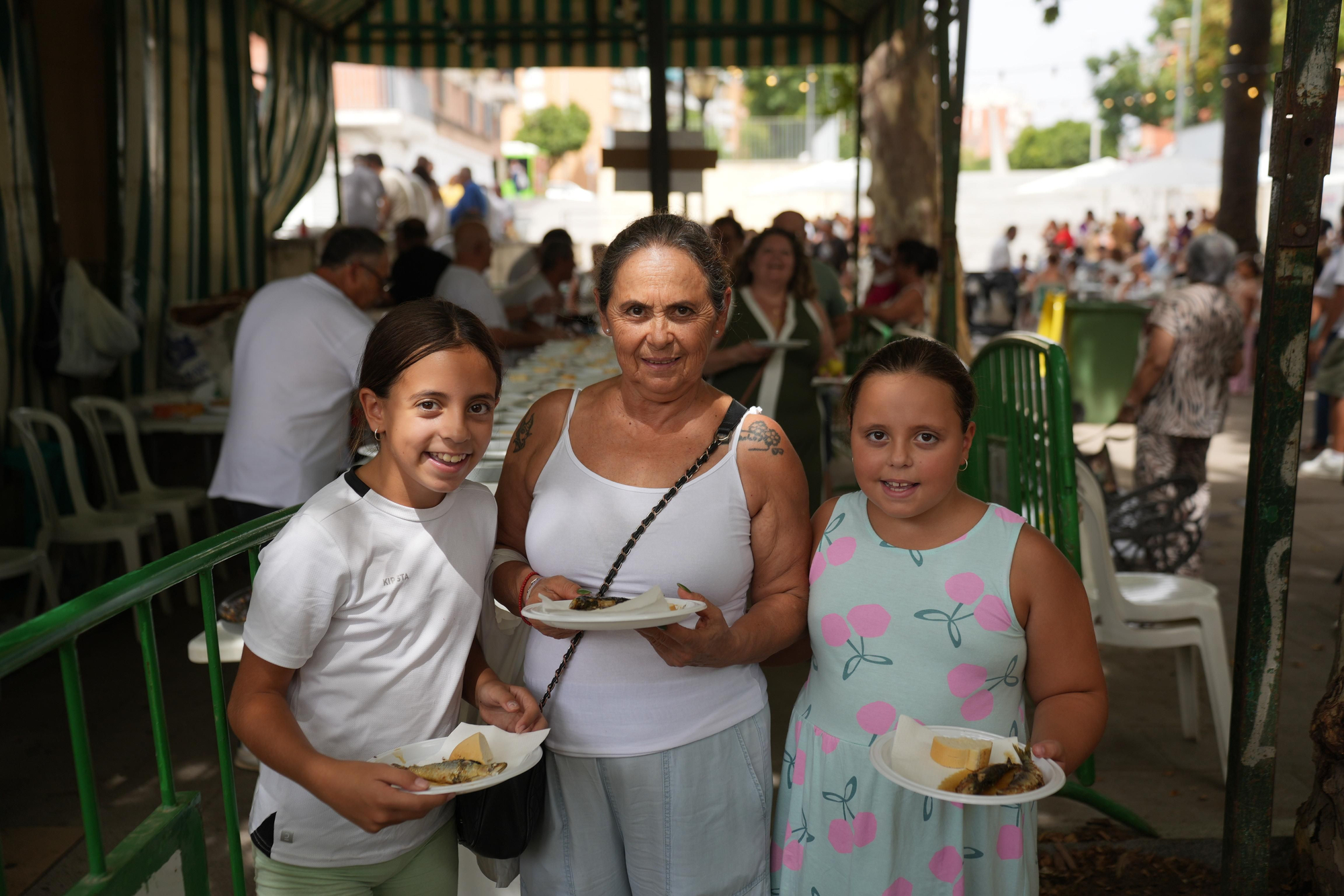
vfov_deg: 35.9
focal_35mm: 37
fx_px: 1381
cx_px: 672
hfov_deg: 51.9
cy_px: 448
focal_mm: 37
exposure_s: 1/1000
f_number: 2.8
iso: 160
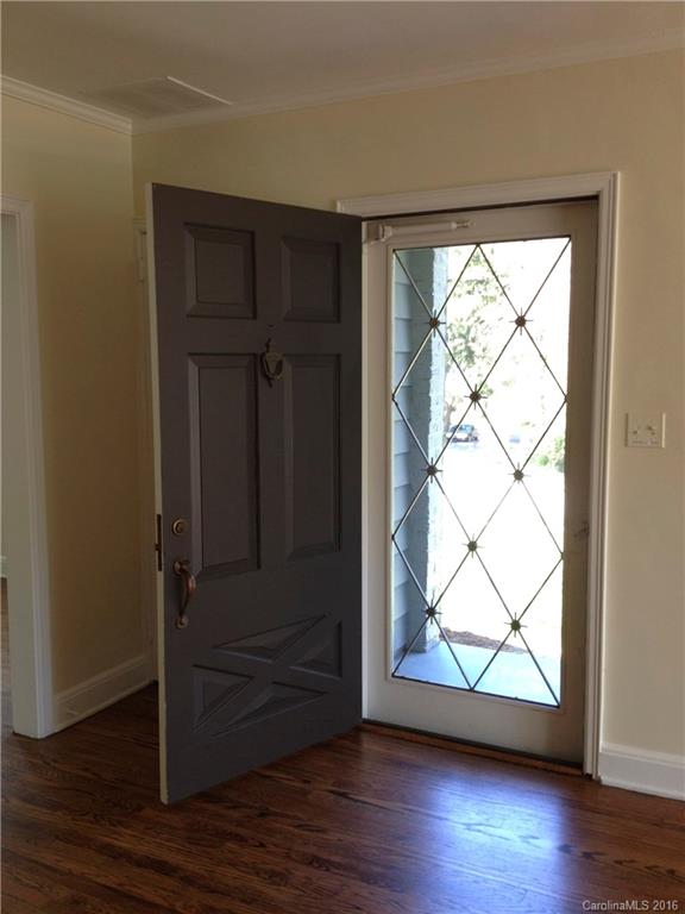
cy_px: 457
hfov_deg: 40.7
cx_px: 342
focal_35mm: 35
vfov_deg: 52.6
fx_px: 923
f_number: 2.4
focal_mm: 4.28
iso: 64
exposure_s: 1/24
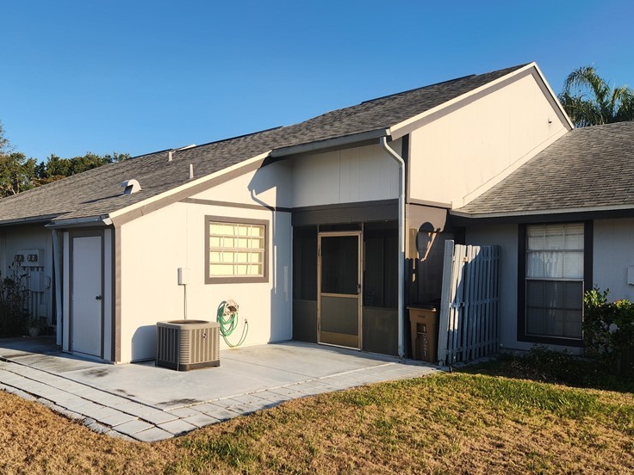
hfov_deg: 56.3
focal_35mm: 32
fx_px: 586
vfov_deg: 44.1
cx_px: 246
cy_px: 265
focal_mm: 5.4
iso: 20
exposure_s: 1/1314
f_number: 1.8
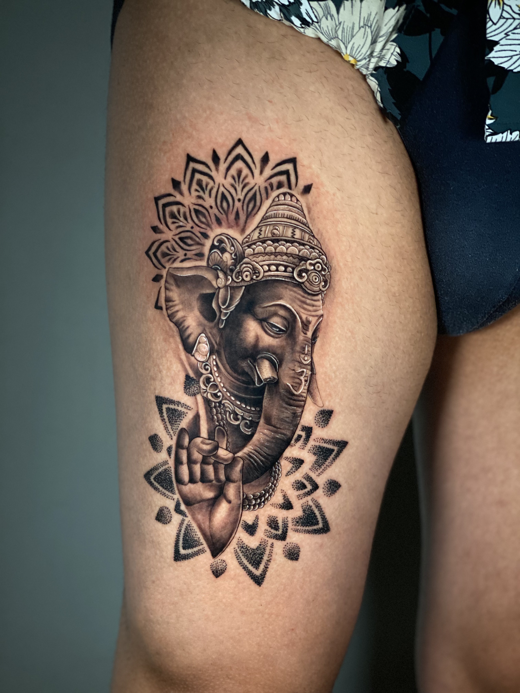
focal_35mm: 52
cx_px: 260
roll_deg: -4.2
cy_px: 346
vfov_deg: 36.8
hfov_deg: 28.0
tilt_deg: -9.6
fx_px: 1042
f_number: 2
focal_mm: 6
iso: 250
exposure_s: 1/75
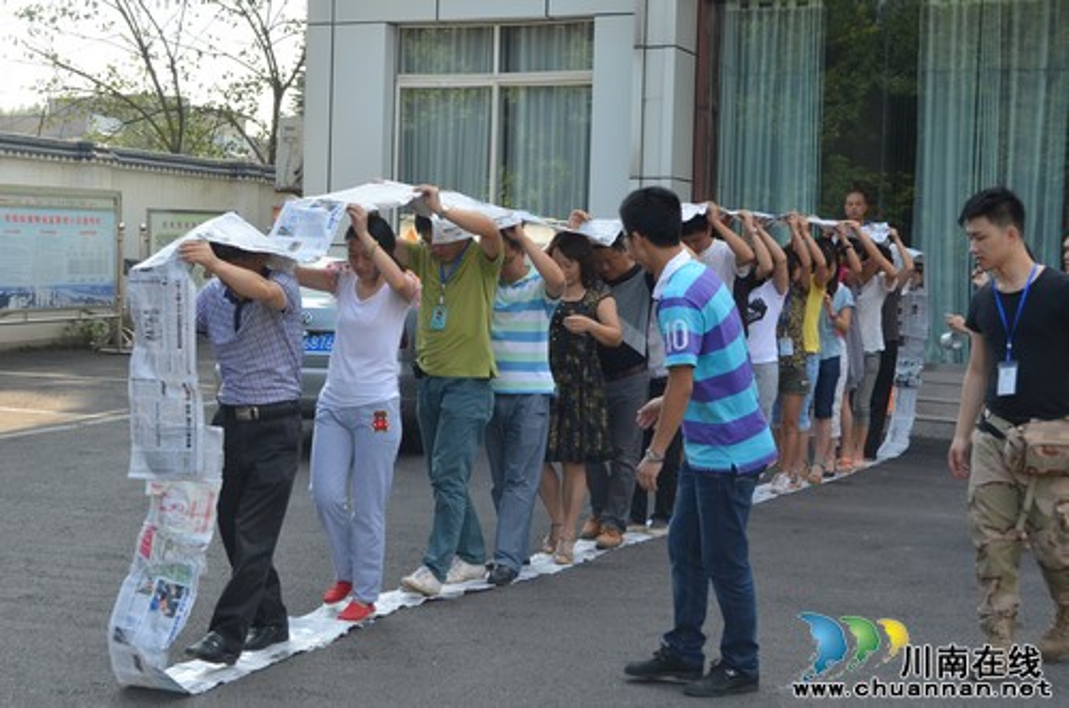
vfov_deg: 24.9
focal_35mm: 54
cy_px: 354
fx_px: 1600
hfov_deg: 36.9
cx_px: 534
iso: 200
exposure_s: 1/160
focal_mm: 36
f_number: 6.3
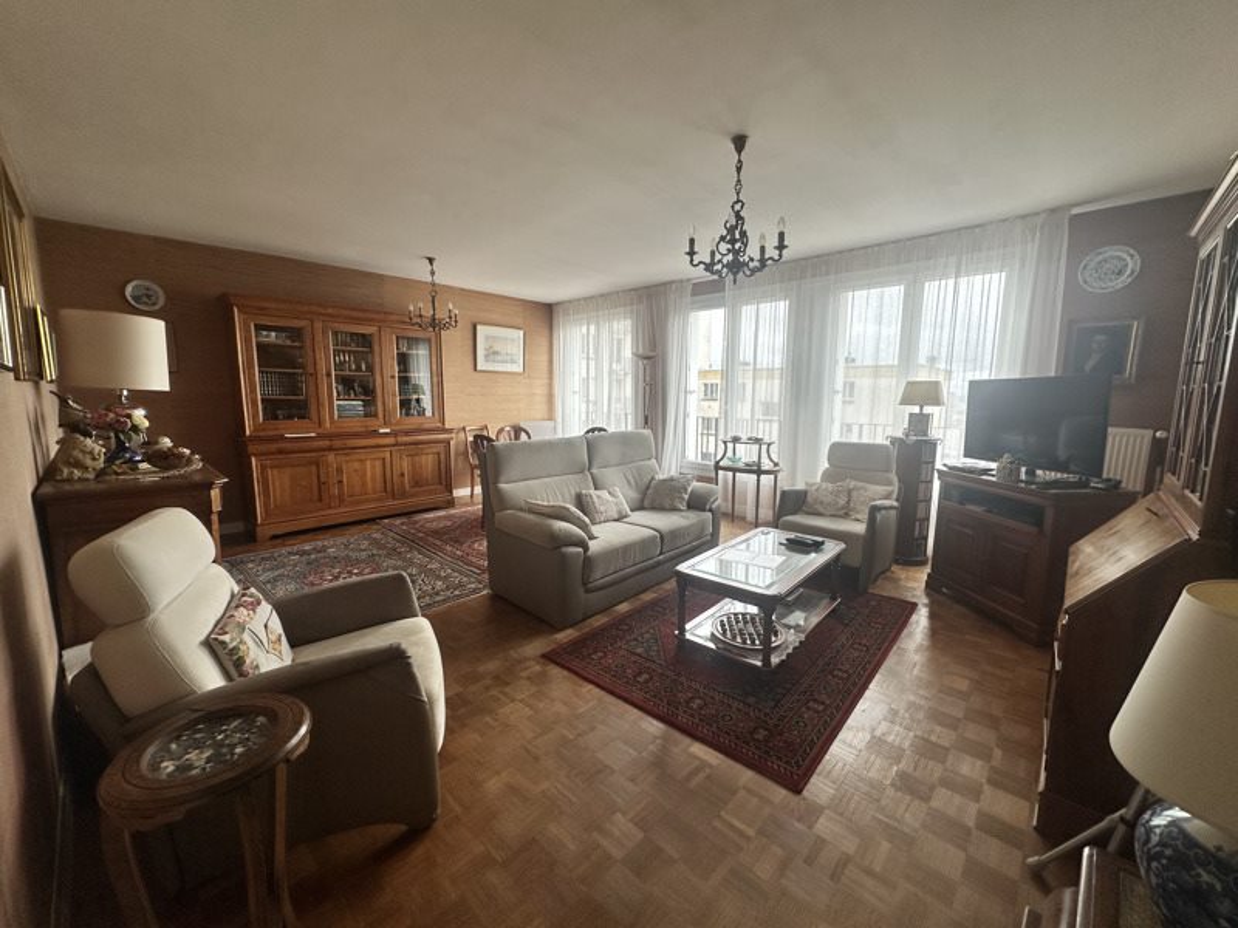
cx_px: 619
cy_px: 464
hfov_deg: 102.1
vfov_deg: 85.7
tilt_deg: -8.8
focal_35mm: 14
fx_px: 501
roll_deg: -1.0
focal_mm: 2.22
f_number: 2.2
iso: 40
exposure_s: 1/251
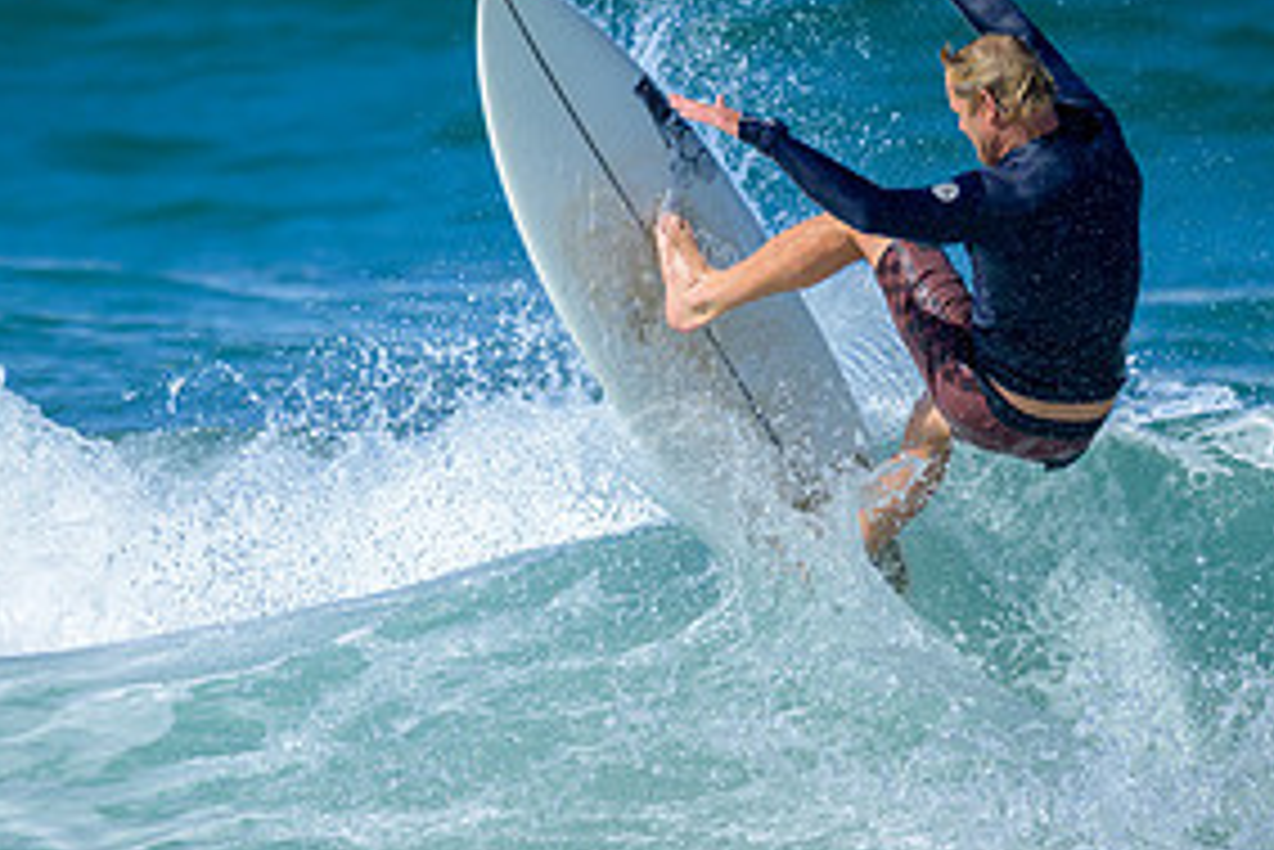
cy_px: 299
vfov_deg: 0.8
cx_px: 635
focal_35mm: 1638
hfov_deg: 1.3
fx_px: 57994
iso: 320
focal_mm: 800
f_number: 6.3
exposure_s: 1/2500
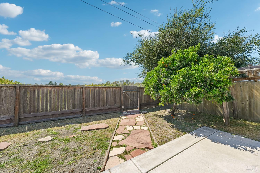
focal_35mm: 14
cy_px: 86
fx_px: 101
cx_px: 130
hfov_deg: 104.3
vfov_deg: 81.2
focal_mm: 14
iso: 500
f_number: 8
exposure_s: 1/640
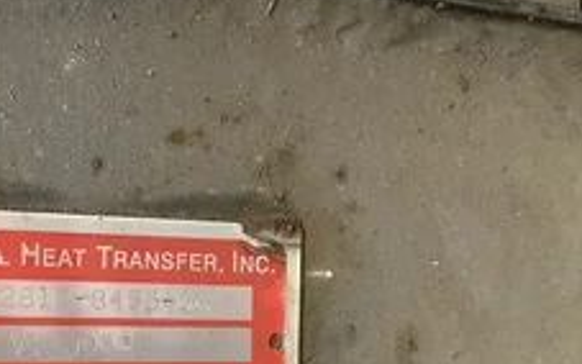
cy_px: 367
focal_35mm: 58
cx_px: 110
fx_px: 920
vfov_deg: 21.6
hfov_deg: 34.0
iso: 320
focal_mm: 3.3
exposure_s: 1/25
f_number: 2.4
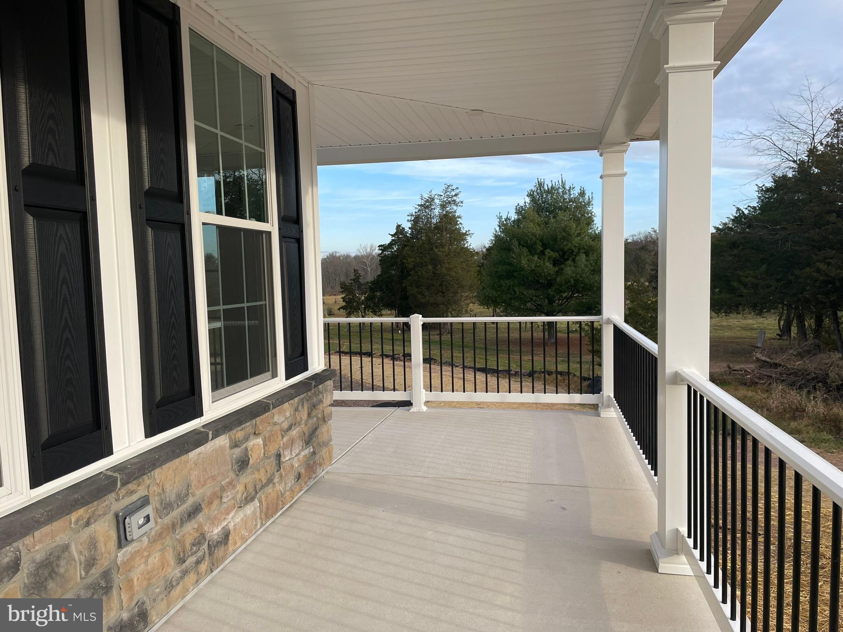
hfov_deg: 67.3
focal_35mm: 26
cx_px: 422
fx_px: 633
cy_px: 316
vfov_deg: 53.1
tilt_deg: -5.0
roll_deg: +2.1
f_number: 1.6
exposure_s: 1/1114
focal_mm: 4.2
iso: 32
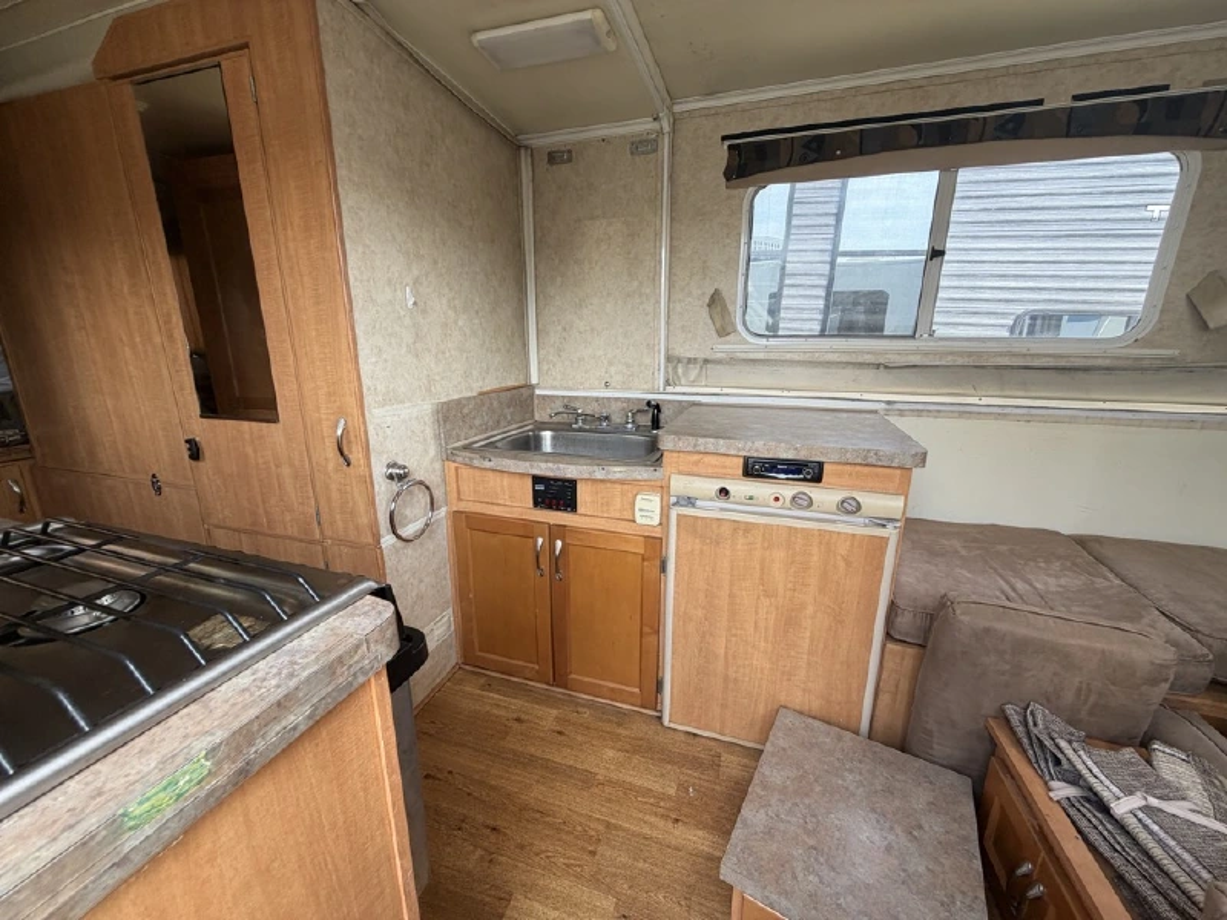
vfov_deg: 85.7
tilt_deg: -13.3
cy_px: 460
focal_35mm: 14
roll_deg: -0.4
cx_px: 614
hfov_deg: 102.1
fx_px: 496
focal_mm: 2.22
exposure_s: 1/121
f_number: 2.2
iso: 100
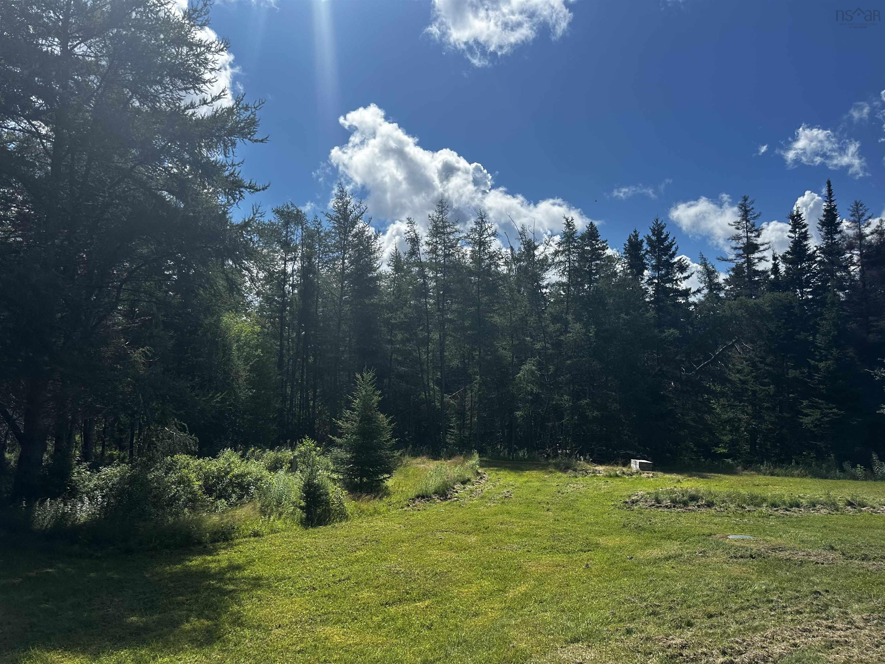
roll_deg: -0.2
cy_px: 332
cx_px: 442
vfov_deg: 56.8
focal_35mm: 24
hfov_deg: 71.6
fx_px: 614
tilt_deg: +7.7
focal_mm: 6.86
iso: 80
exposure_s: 1/9709
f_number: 1.78
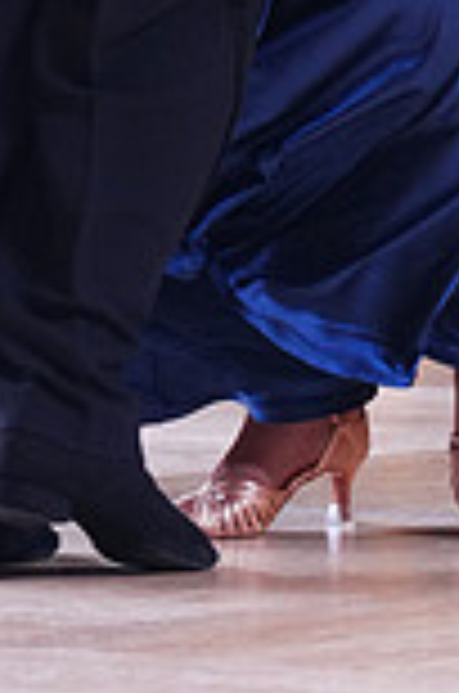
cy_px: -500
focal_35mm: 653
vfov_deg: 3.2
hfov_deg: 2.1
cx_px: 398
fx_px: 12544
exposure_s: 1/500
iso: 2500
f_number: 2.8
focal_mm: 173
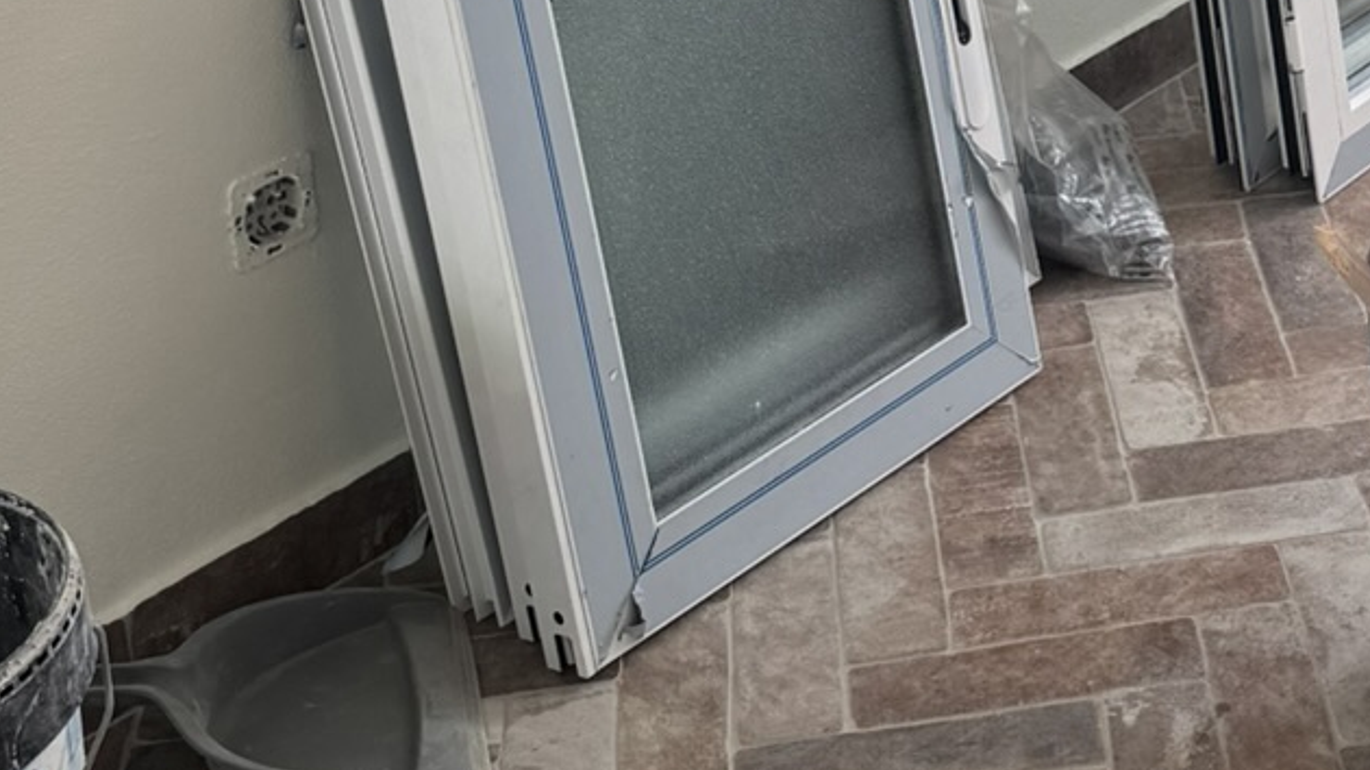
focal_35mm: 85
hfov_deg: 23.5
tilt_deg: -16.0
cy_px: -415
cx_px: 1487
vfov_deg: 13.3
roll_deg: +0.1
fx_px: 3087
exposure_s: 1/121
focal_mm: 6.76
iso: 80
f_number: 1.78
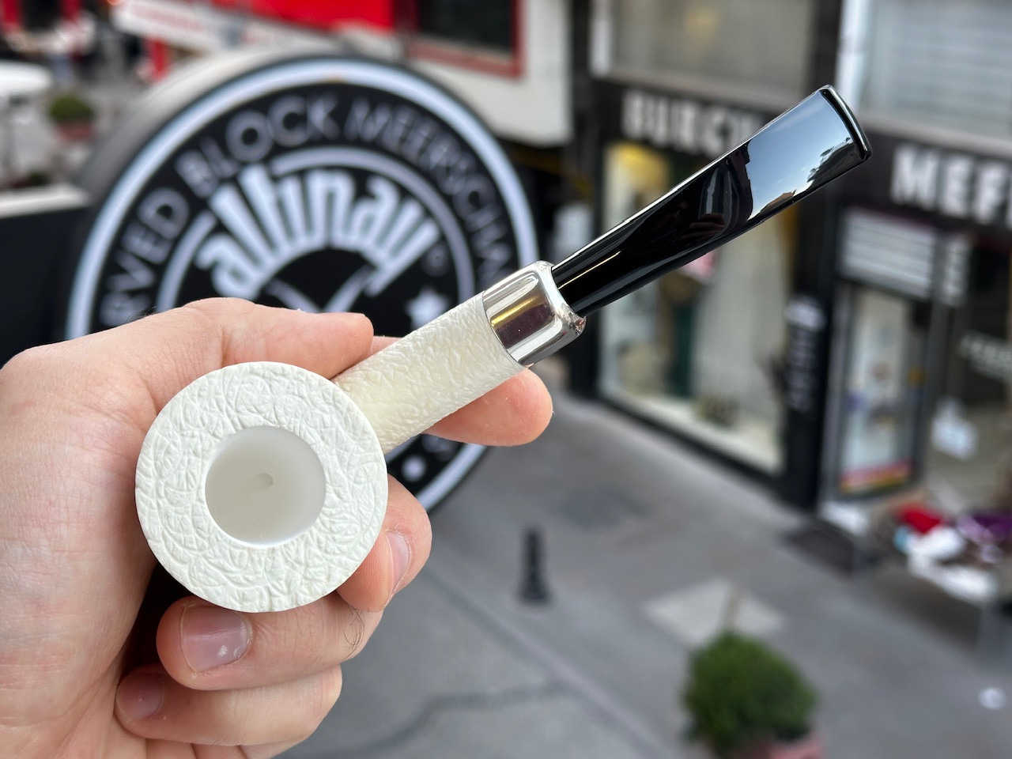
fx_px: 1403
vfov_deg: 30.3
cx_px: 506
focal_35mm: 48
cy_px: 380
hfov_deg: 39.7
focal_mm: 6.86
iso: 50
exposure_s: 1/100
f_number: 1.78
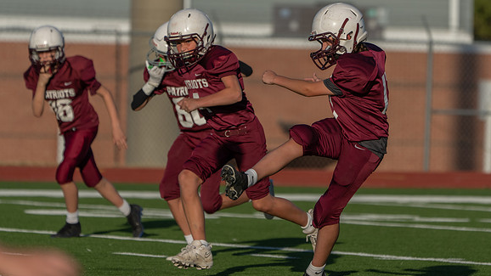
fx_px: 6132
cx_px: 297
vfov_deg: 2.6
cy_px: 135
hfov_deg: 4.6
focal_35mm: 471
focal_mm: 318
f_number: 5.6
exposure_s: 1/1250
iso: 125
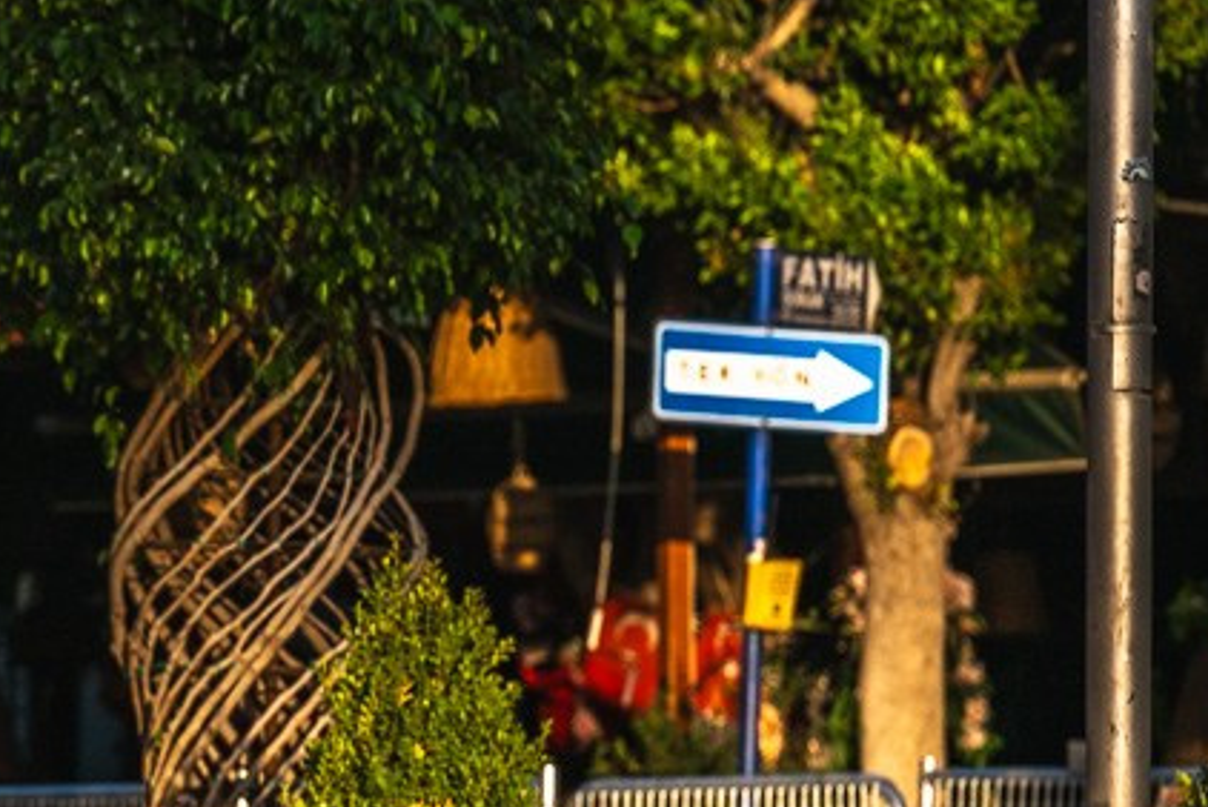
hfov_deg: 3.4
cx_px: -550
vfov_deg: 2.3
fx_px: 20348
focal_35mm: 606
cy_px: 737
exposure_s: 1/2000
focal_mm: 200
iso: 320
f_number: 5.6
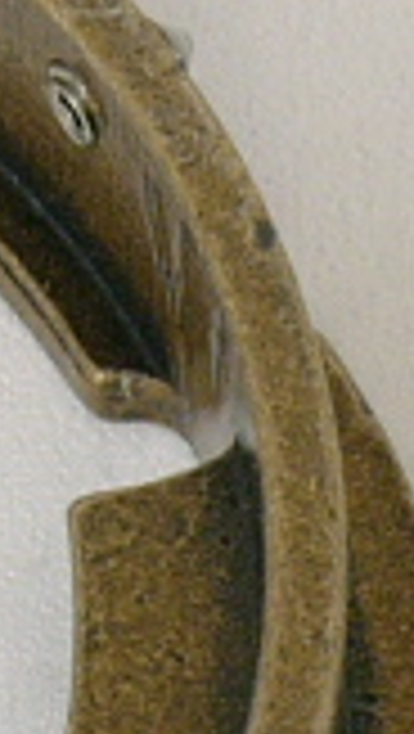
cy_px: 716
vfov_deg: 3.4
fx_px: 12341
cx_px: 508
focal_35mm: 634
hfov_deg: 1.9
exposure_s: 1/1.6
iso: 100
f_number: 8
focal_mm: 18.6
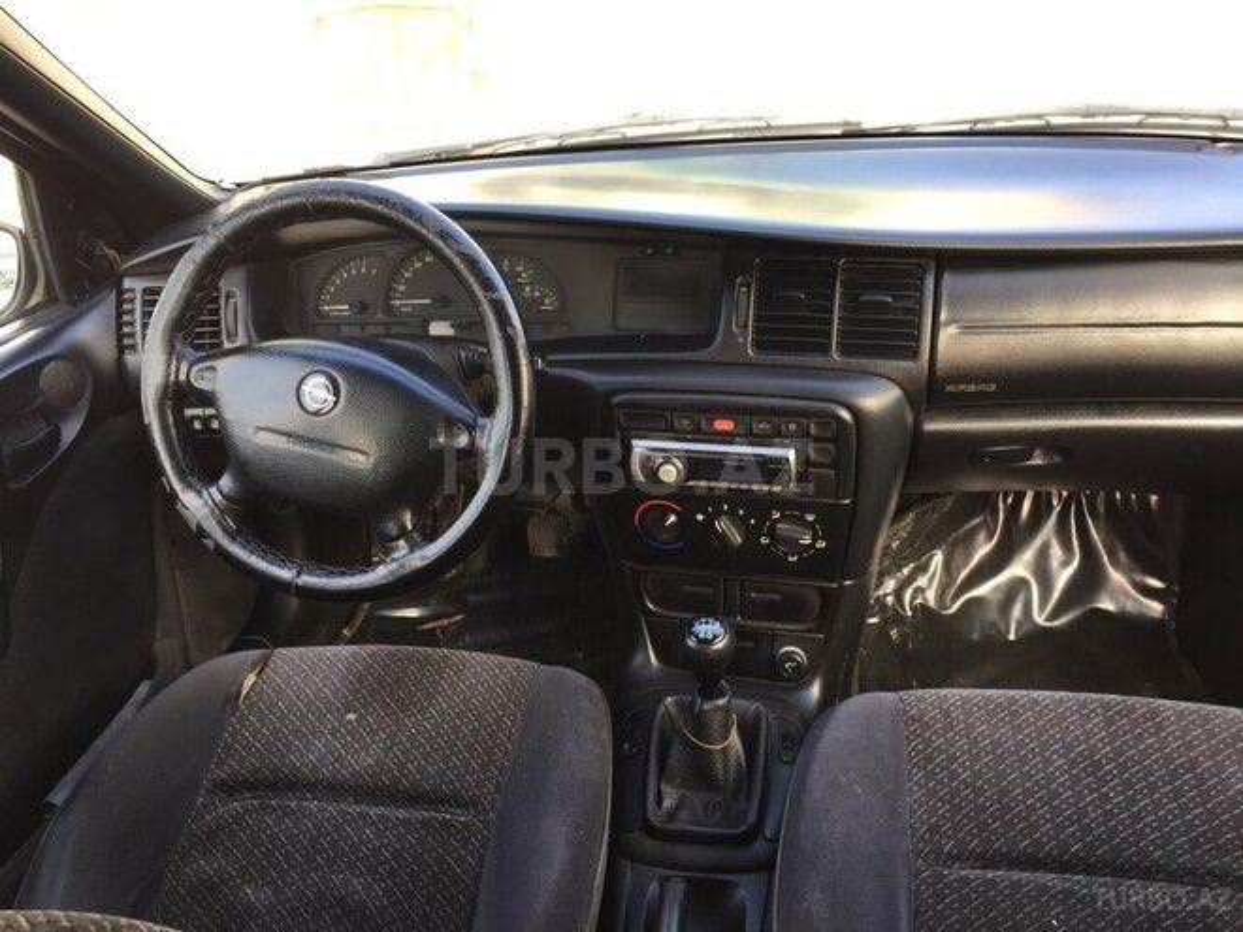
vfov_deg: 48.2
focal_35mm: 29
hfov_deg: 61.7
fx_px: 1041
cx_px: 622
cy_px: 466
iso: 32
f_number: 2.2
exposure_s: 1/50
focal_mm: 4.15
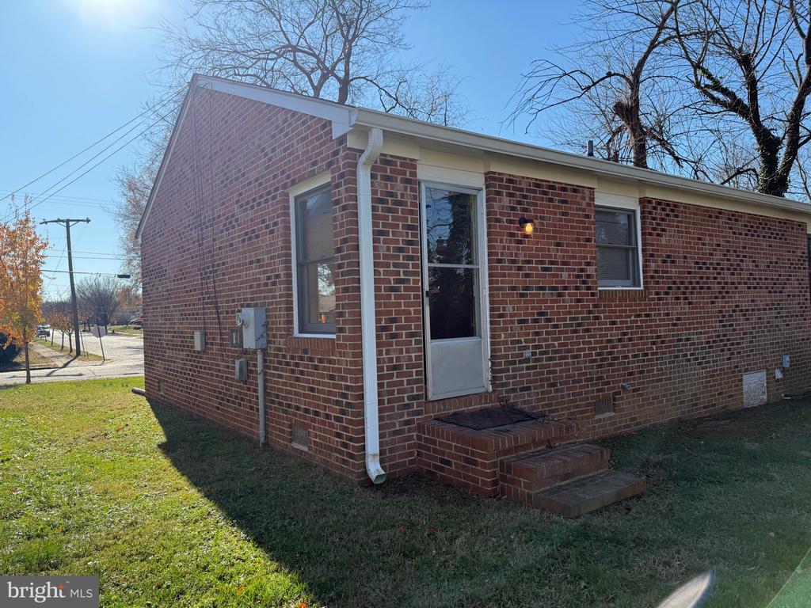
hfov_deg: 71.6
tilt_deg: +4.0
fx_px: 562
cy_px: 304
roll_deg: +2.0
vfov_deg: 56.8
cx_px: 406
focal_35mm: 24
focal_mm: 6.76
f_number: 1.78
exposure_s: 1/3953
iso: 100
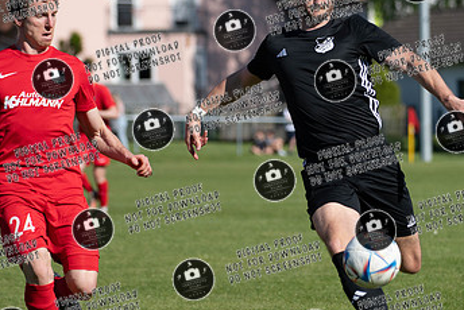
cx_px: 363
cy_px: 148
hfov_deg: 6.1
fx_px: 4347
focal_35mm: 337
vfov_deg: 4.1
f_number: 5.6
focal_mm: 200
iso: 400
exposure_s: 1/1600
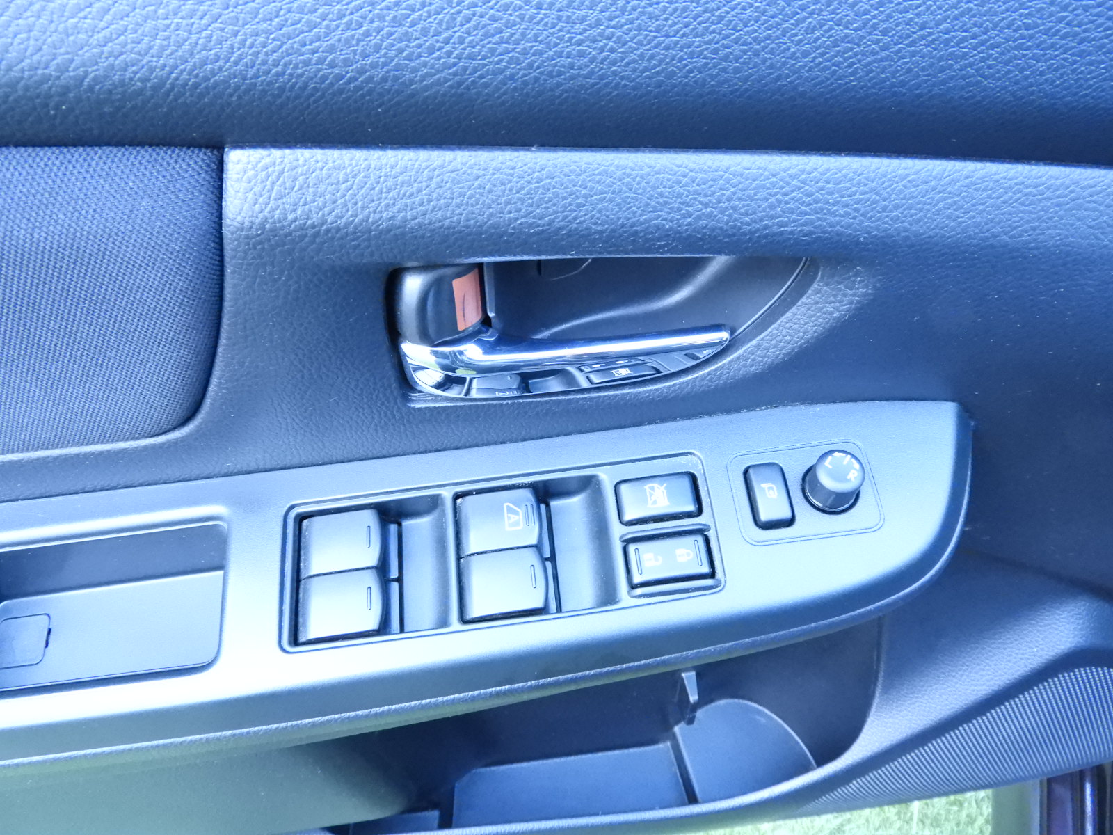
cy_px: 418
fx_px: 772
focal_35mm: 24
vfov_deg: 56.8
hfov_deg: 71.6
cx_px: 556
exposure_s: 1/100
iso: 1600
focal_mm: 4.3
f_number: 3.3
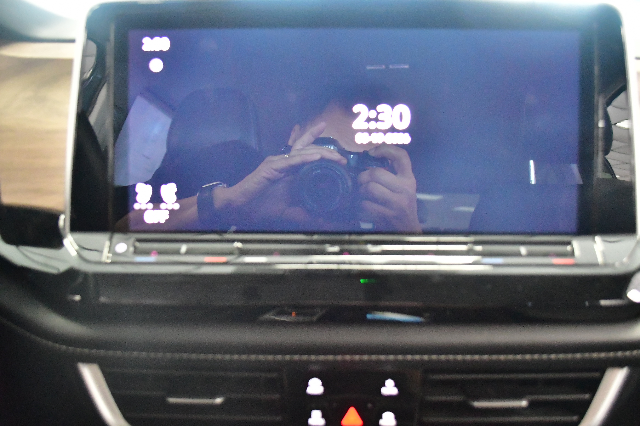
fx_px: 533
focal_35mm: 30
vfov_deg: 43.6
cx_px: 320
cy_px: 213
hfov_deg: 61.9
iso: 9000
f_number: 4
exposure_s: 1/40
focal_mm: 20
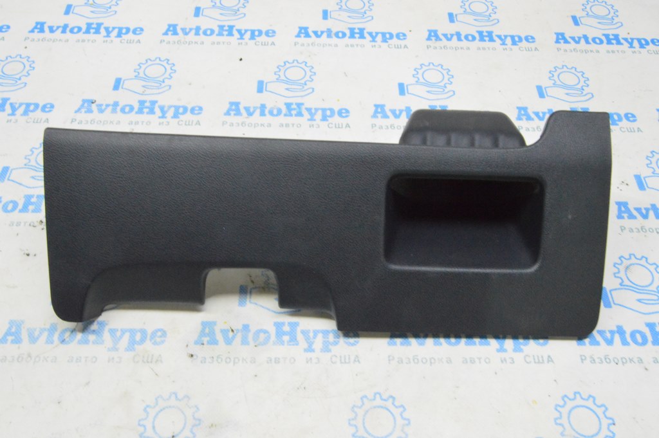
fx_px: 604
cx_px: 330
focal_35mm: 33
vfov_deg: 39.9
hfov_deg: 57.3
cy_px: 219
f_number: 20
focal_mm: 22
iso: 6400
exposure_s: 1/15
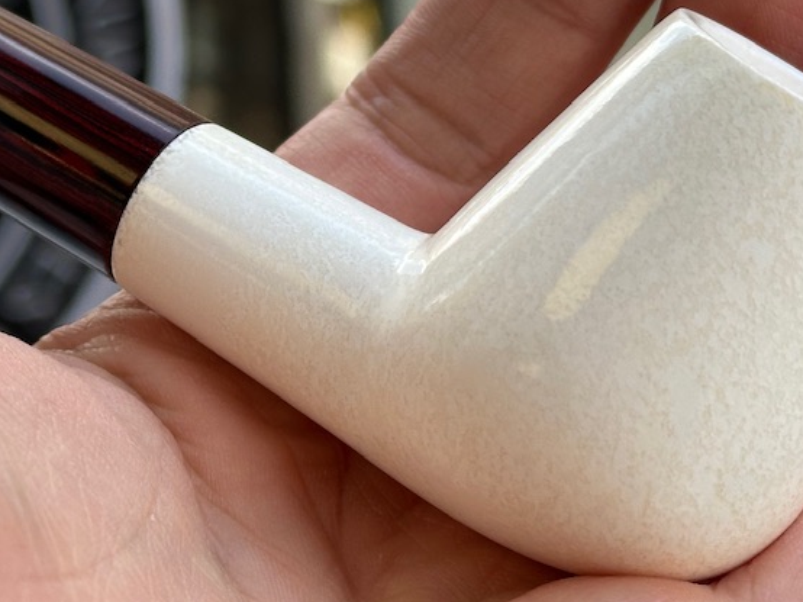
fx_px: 2574
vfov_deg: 13.3
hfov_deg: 17.7
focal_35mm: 111
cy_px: 157
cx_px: 323
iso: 64
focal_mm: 6.86
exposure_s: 1/668
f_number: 1.78
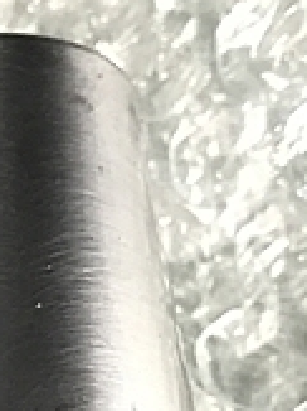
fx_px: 1302
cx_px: -28
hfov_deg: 13.2
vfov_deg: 17.2
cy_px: 466
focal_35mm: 110
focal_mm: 3.99
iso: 100
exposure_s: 1/17
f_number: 1.8
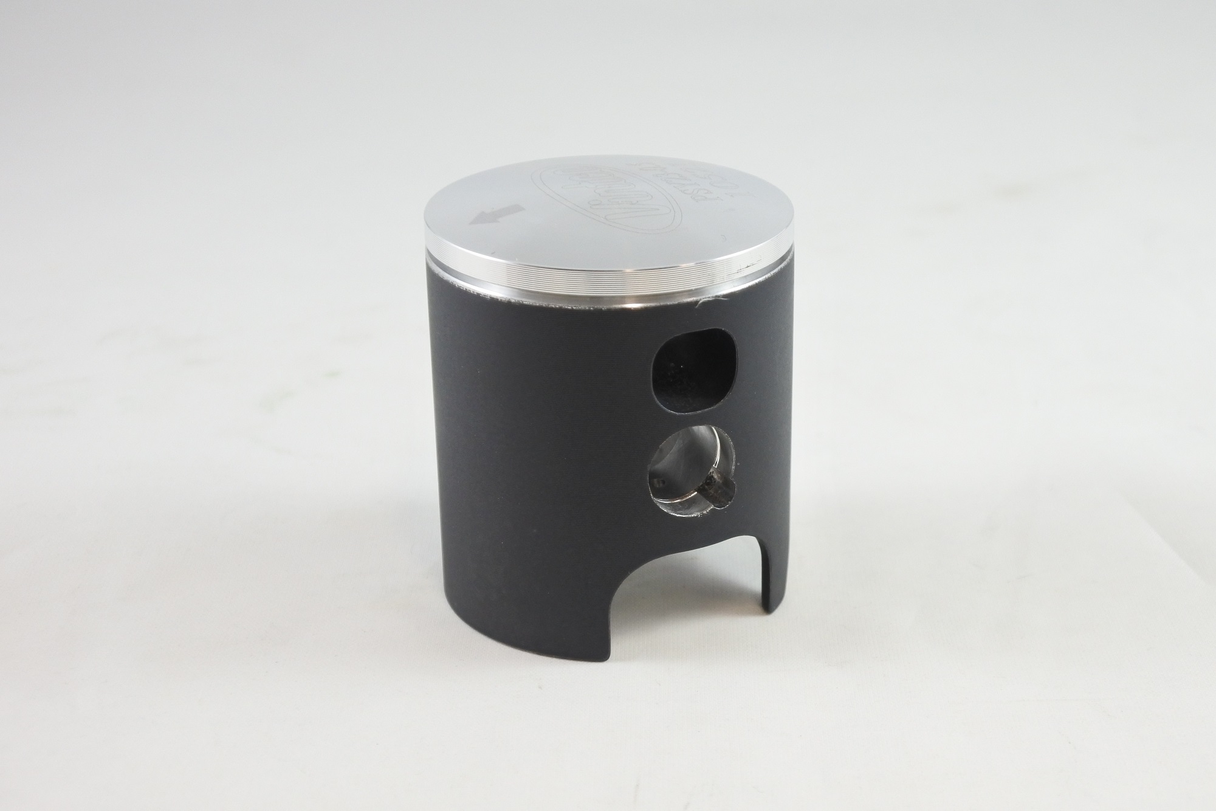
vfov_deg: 26.0
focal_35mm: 52
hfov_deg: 38.2
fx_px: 1756
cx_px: 608
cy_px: 406
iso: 560
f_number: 4.5
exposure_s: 1/125
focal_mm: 19.3
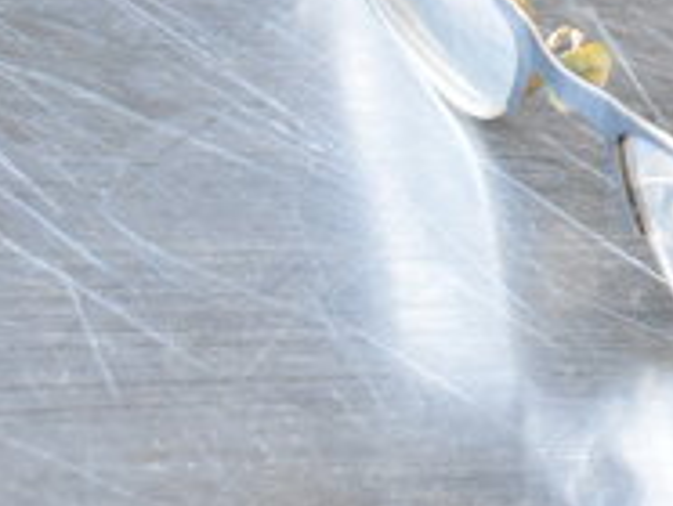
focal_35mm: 227
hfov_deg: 8.5
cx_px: 1089
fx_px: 4419
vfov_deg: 6.5
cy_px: -103
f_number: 5.3
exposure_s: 1/80
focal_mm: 48
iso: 3600
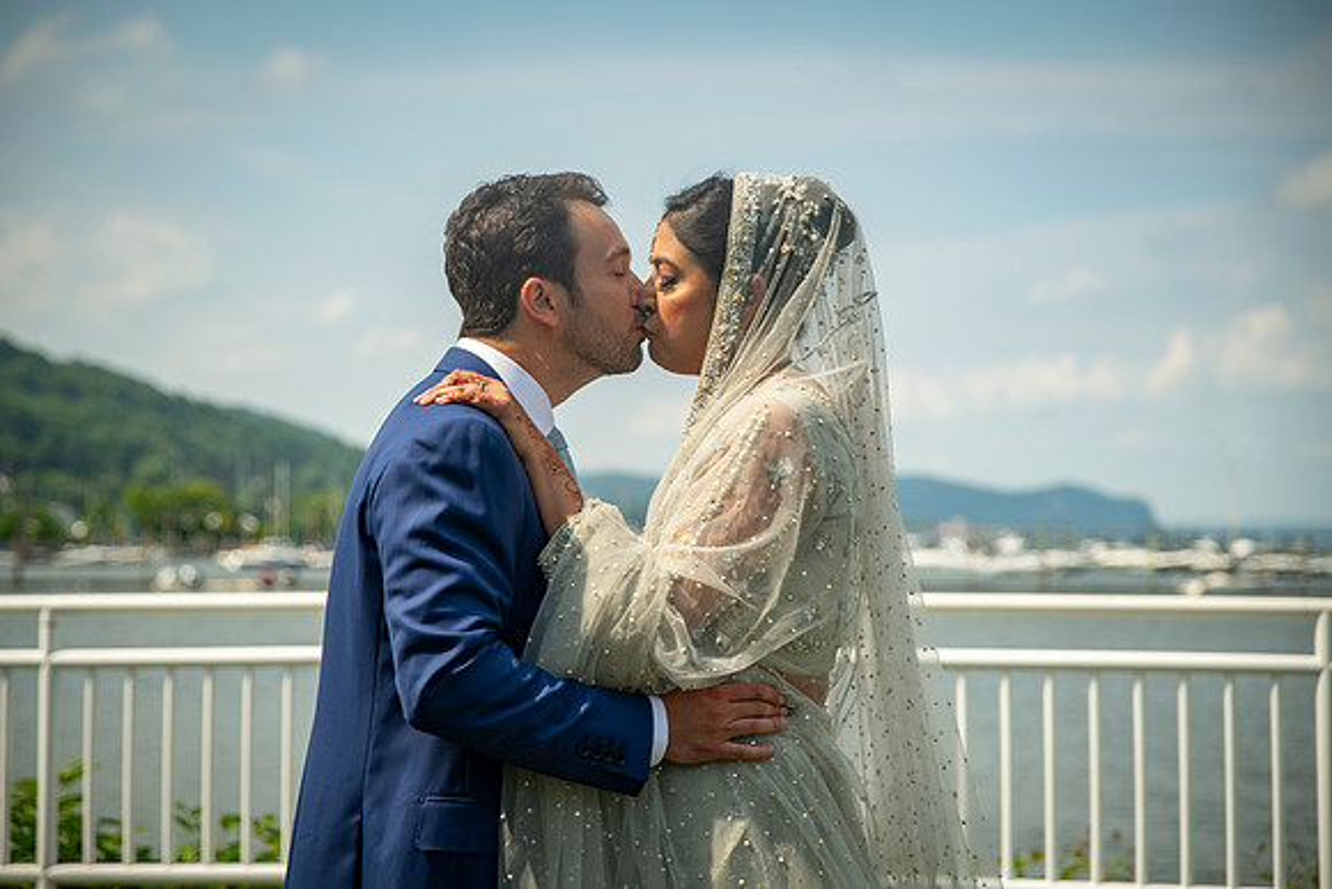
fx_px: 2701
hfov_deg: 27.7
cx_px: 660
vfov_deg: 18.7
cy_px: 439
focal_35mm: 73
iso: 200
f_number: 2.8
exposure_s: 1/5000
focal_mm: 70
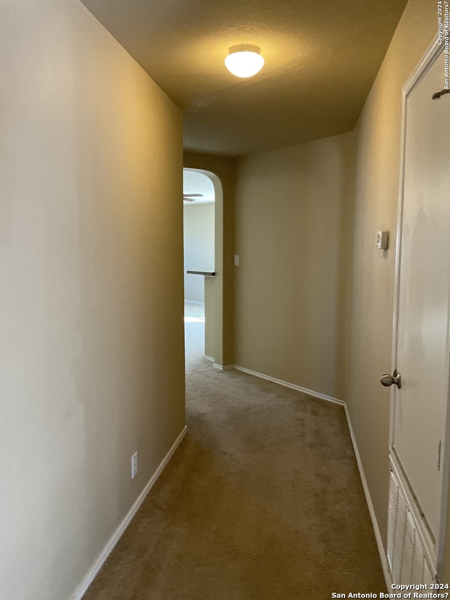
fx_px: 503
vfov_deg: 61.7
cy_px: 300
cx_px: 225
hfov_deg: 48.2
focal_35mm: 29
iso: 160
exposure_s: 1/60
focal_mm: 3
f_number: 1.8
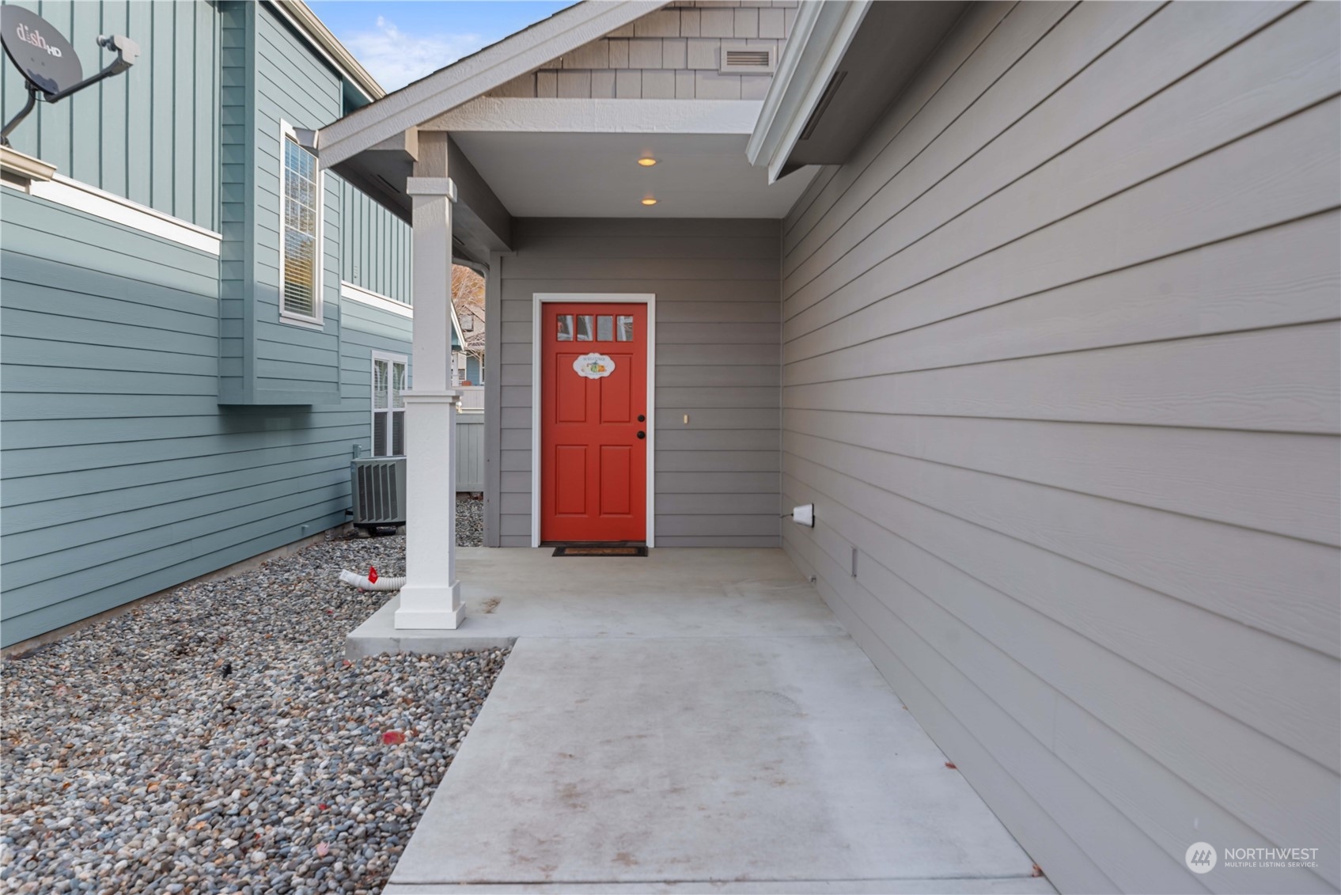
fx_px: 1118
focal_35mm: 30
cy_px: 448
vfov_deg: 43.6
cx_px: 670
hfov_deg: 61.9
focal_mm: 30
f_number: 7.1
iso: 100
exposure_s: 1/60
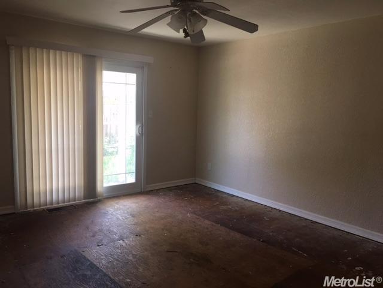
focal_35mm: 29
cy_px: 144
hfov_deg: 61.7
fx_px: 321
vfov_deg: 48.2
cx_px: 192
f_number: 2.2
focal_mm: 4.15
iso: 25
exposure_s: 1/15
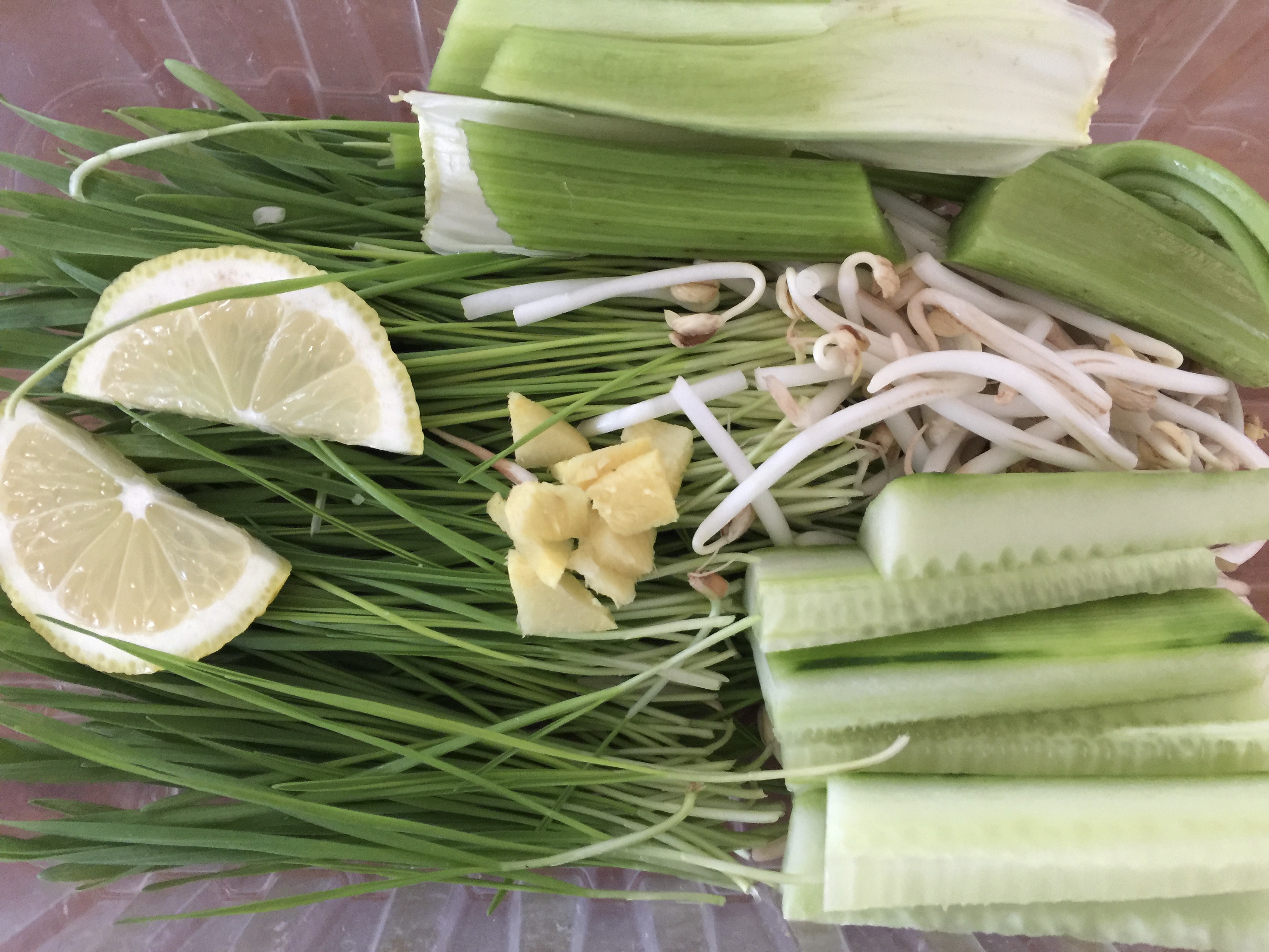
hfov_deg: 61.7
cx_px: 634
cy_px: 476
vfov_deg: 48.2
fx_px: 1063
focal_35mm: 29
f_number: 2.2
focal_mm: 4.15
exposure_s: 1/10
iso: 100
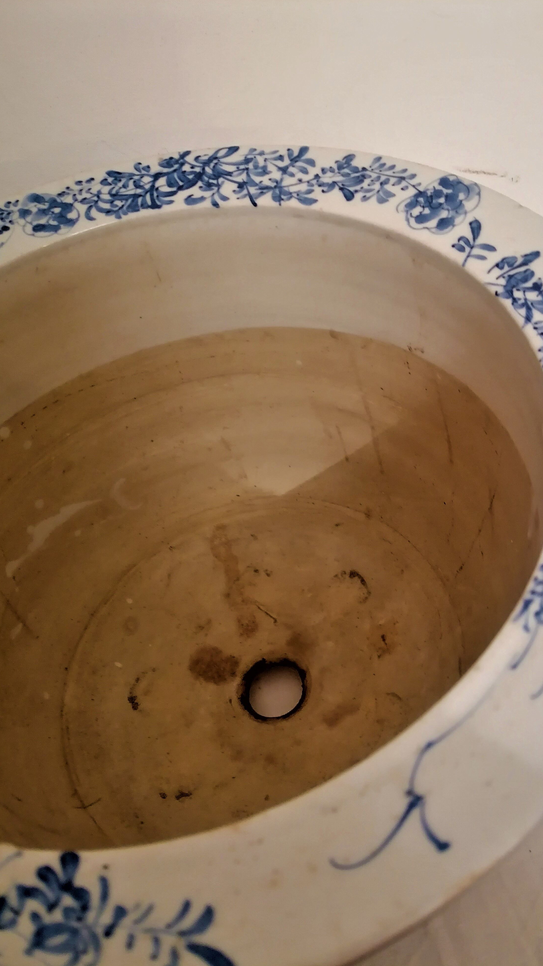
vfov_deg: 66.1
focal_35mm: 29
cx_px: 349
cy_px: 489
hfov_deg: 39.8
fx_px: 742
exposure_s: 1/25
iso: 500
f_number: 1.8
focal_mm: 5.4
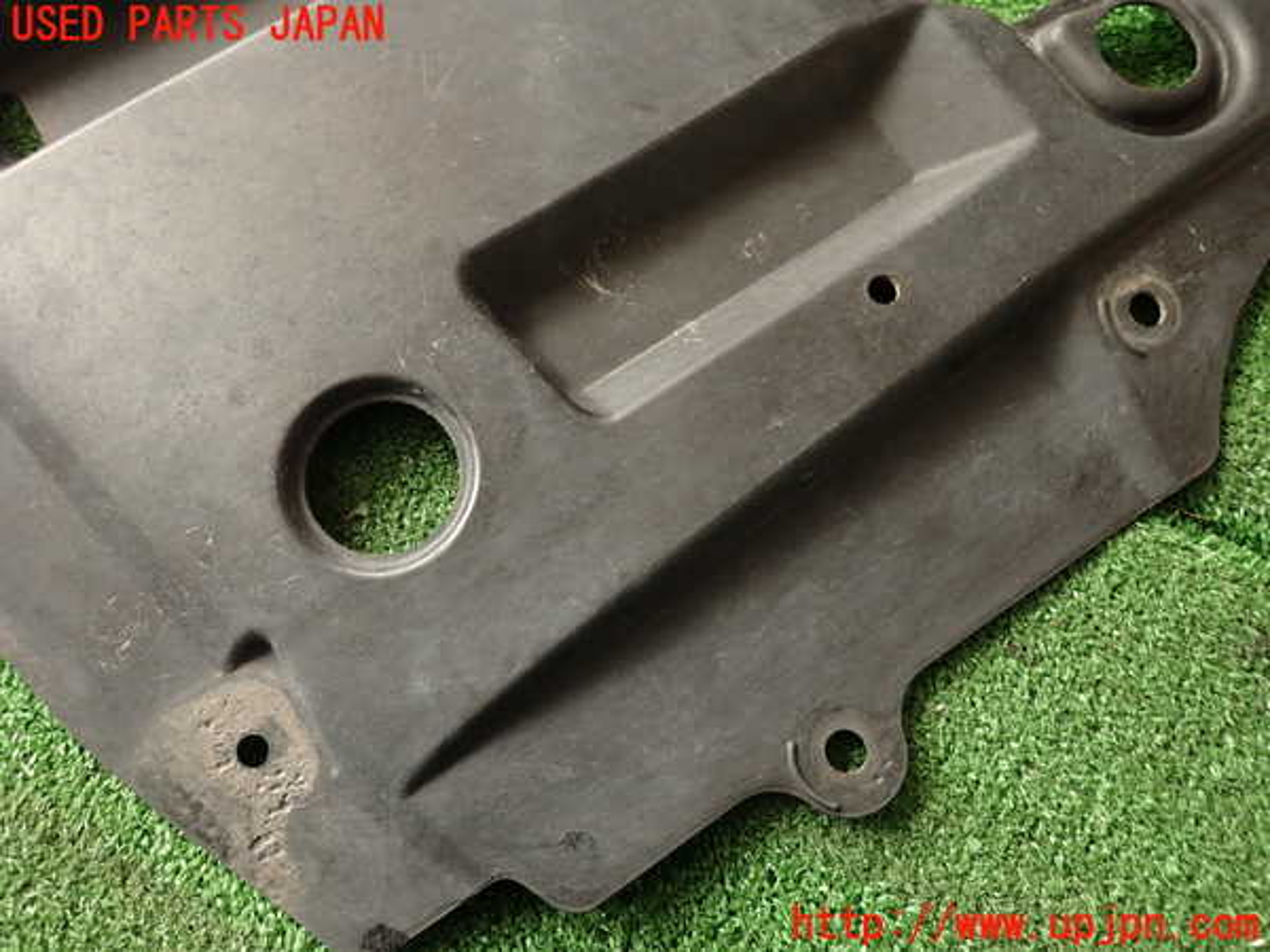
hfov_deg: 69.4
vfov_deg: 54.9
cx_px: 635
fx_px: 917
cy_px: 476
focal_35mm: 25
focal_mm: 4.5
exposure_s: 1/60
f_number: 2
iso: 200
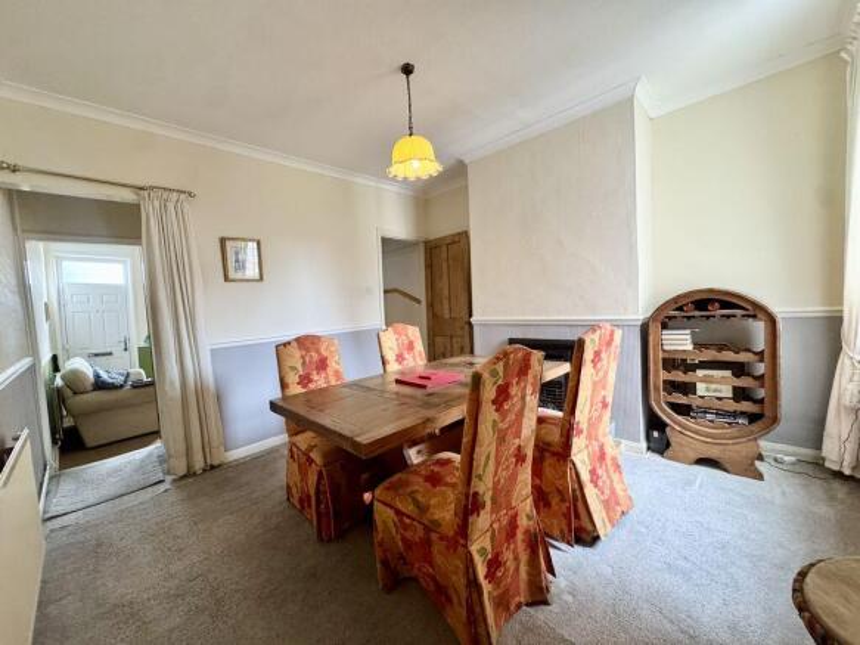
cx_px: 430
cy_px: 322
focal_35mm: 14
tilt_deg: -3.7
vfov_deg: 85.7
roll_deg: +5.5
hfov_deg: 102.1
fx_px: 348
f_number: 2.2
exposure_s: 1/74
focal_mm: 2.22
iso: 320
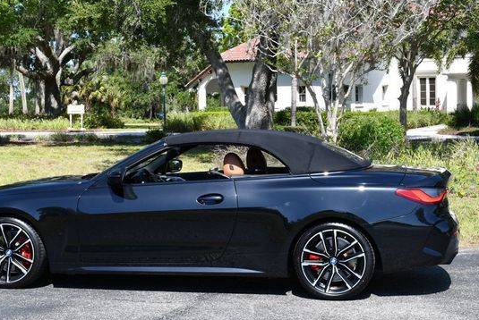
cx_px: 211
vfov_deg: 20.4
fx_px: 892
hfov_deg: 30.0
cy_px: 141
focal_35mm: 67
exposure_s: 1/250
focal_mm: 28
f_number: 8
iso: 180
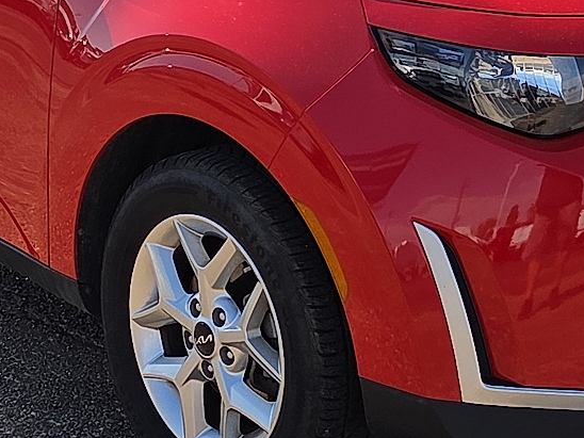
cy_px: 75
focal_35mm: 108
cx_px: 322
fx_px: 1822
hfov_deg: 18.2
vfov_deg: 13.6
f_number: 1.8
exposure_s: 1/5000
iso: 77
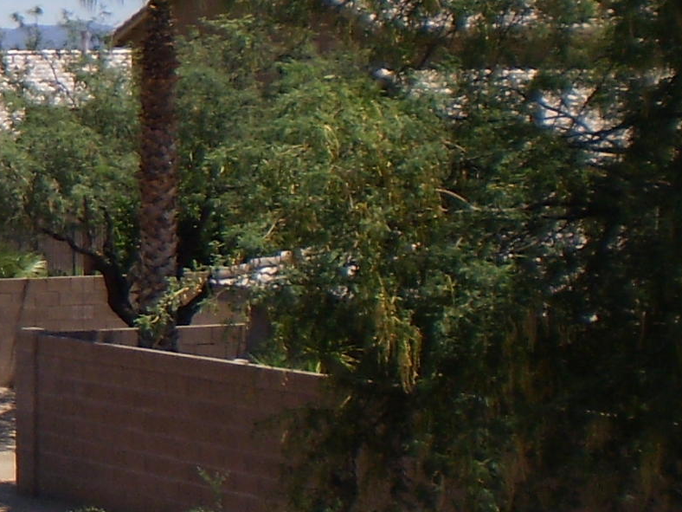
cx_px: -527
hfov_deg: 13.1
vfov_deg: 10.8
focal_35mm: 137
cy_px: 128
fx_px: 2699
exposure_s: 1/1000
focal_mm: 6.3
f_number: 4.6
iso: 64
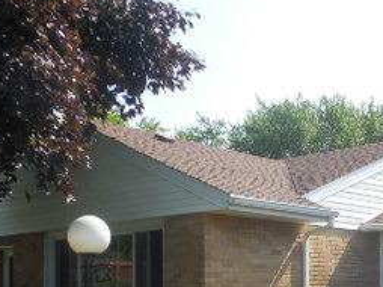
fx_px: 696
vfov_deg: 22.5
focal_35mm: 63
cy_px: 279
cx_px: 315
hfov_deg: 29.9
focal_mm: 4.5
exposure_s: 1/500
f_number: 3.3
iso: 125
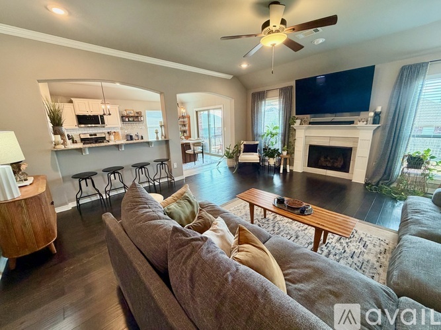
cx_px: 220
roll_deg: +2.1
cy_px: 165
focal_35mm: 14
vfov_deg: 85.7
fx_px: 178
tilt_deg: -13.5
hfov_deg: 102.1
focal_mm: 2.22
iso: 320
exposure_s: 1/60
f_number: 2.2
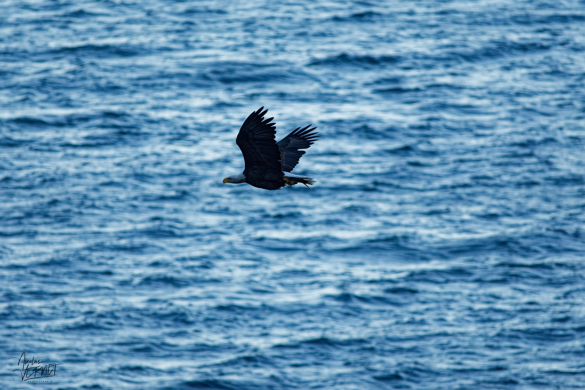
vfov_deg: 1.8
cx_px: 292
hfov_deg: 2.8
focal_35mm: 750
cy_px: 195
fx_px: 12185
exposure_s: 1/1000
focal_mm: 500
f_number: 8
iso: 640
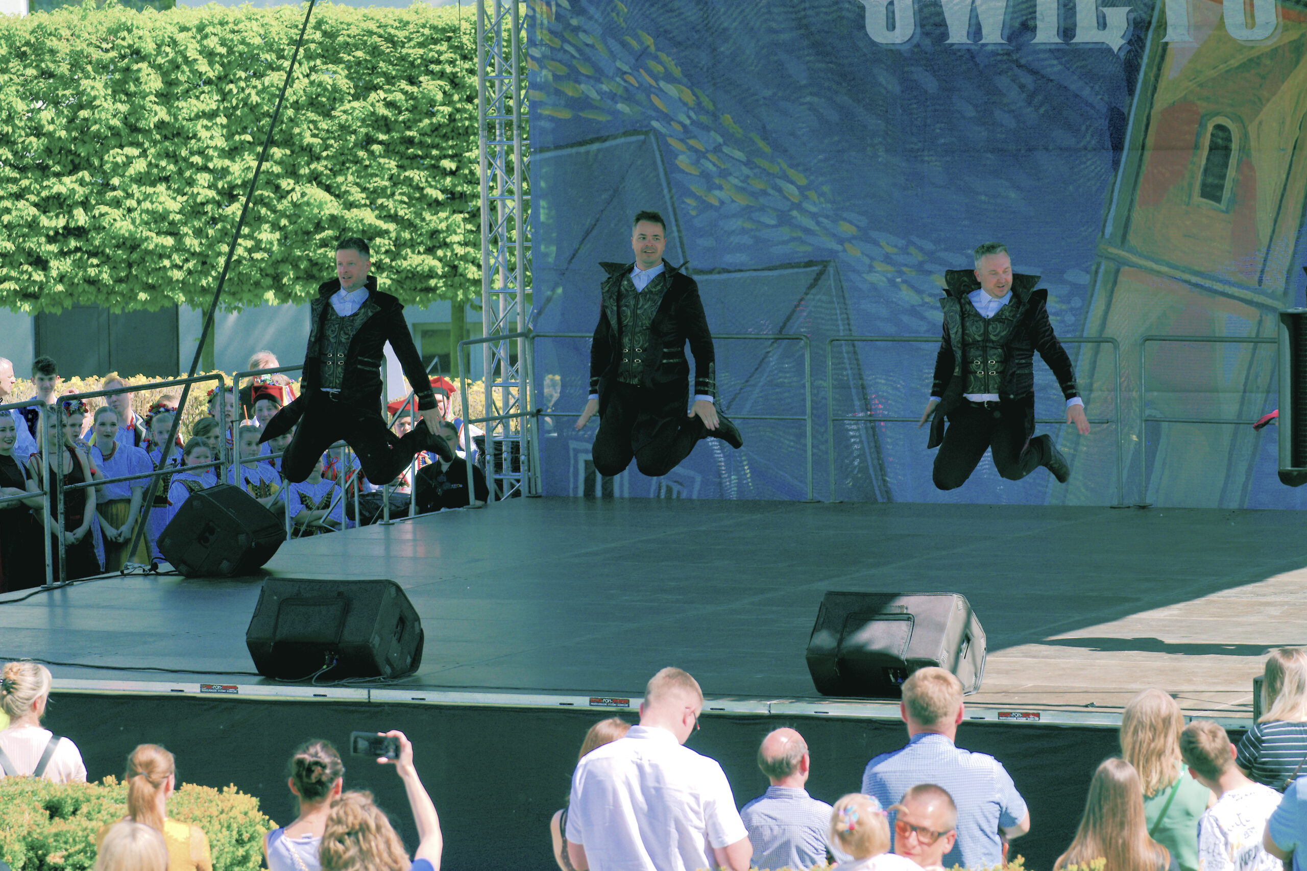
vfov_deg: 7.6
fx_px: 6535
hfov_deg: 11.4
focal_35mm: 180
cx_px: 654
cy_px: 436
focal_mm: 180
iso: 250
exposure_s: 1/640
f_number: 8
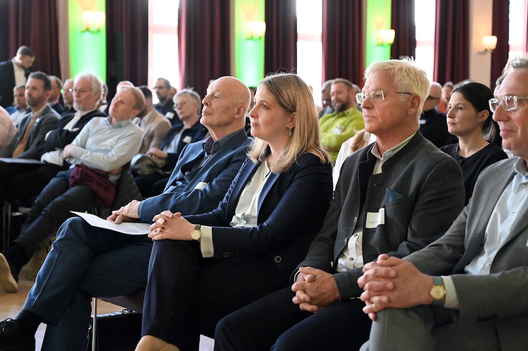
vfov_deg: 23.3
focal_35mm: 58
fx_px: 850
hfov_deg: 34.5
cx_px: 264
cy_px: 176
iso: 3200
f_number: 4
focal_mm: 58
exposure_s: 1/125
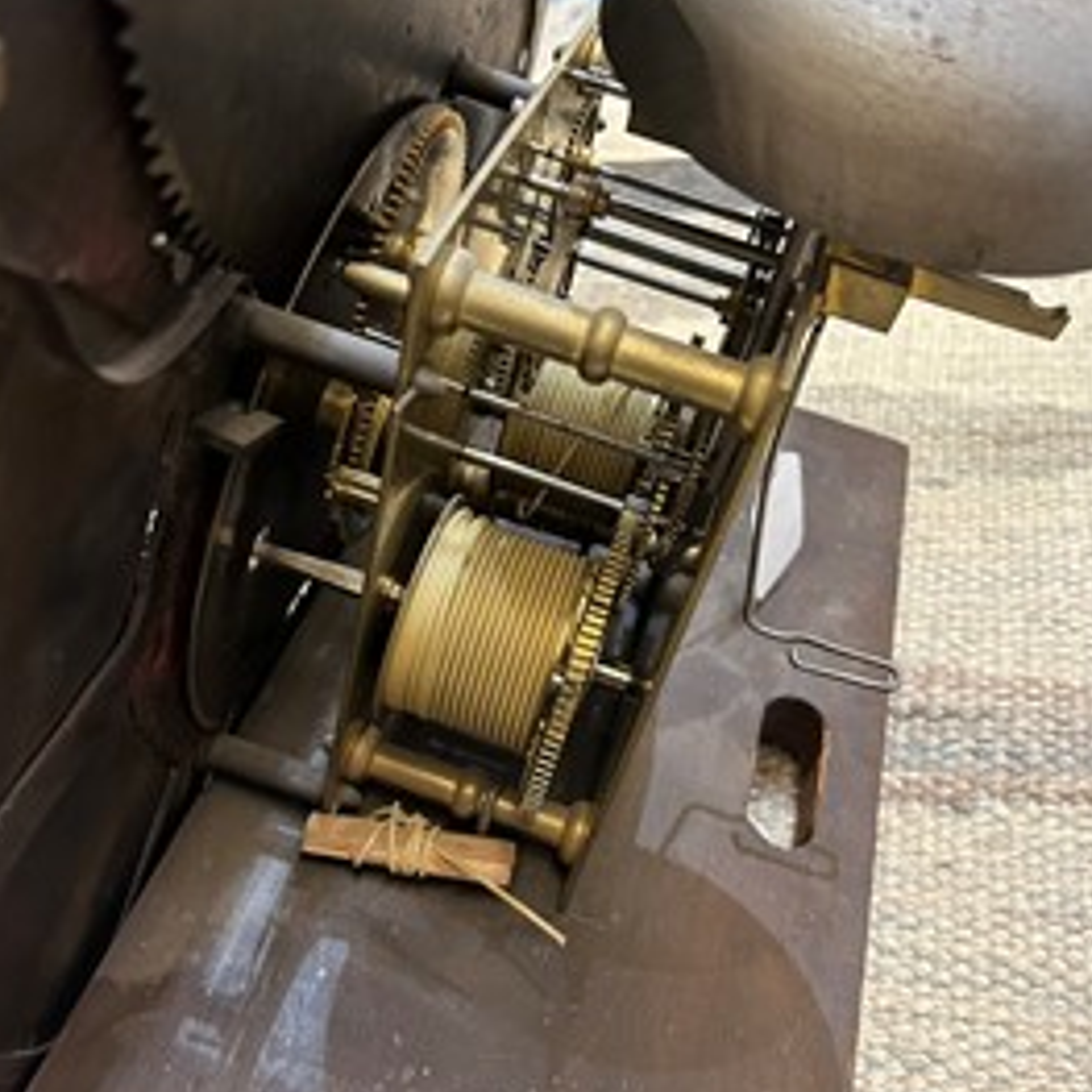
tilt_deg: -37.3
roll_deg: +11.2
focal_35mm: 35
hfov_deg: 47.2
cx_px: 569
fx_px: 1249
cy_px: 511
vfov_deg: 47.2
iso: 250
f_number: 1.5
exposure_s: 1/50
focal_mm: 5.7
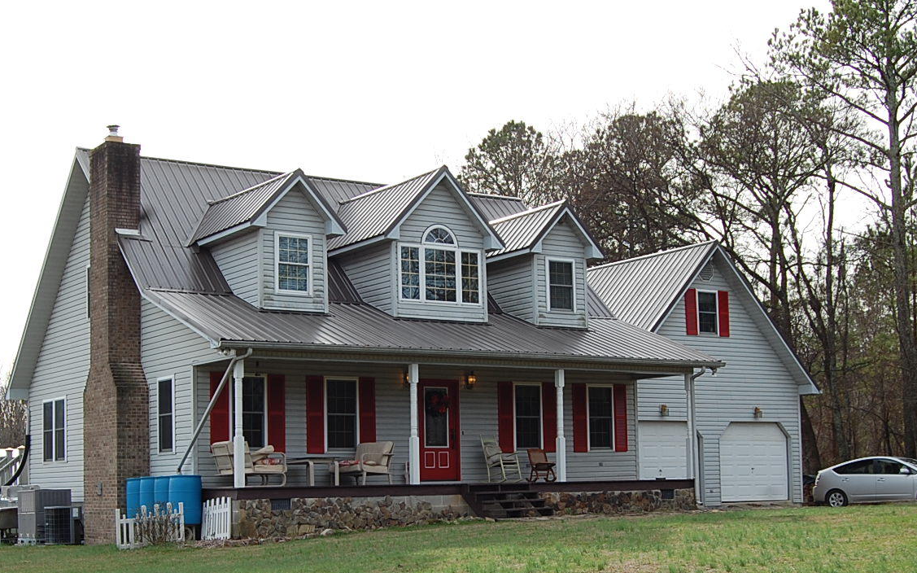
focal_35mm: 53
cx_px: 408
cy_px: 387
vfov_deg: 24.3
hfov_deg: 38.1
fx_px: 1324
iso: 200
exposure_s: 1/250
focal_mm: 26
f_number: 8
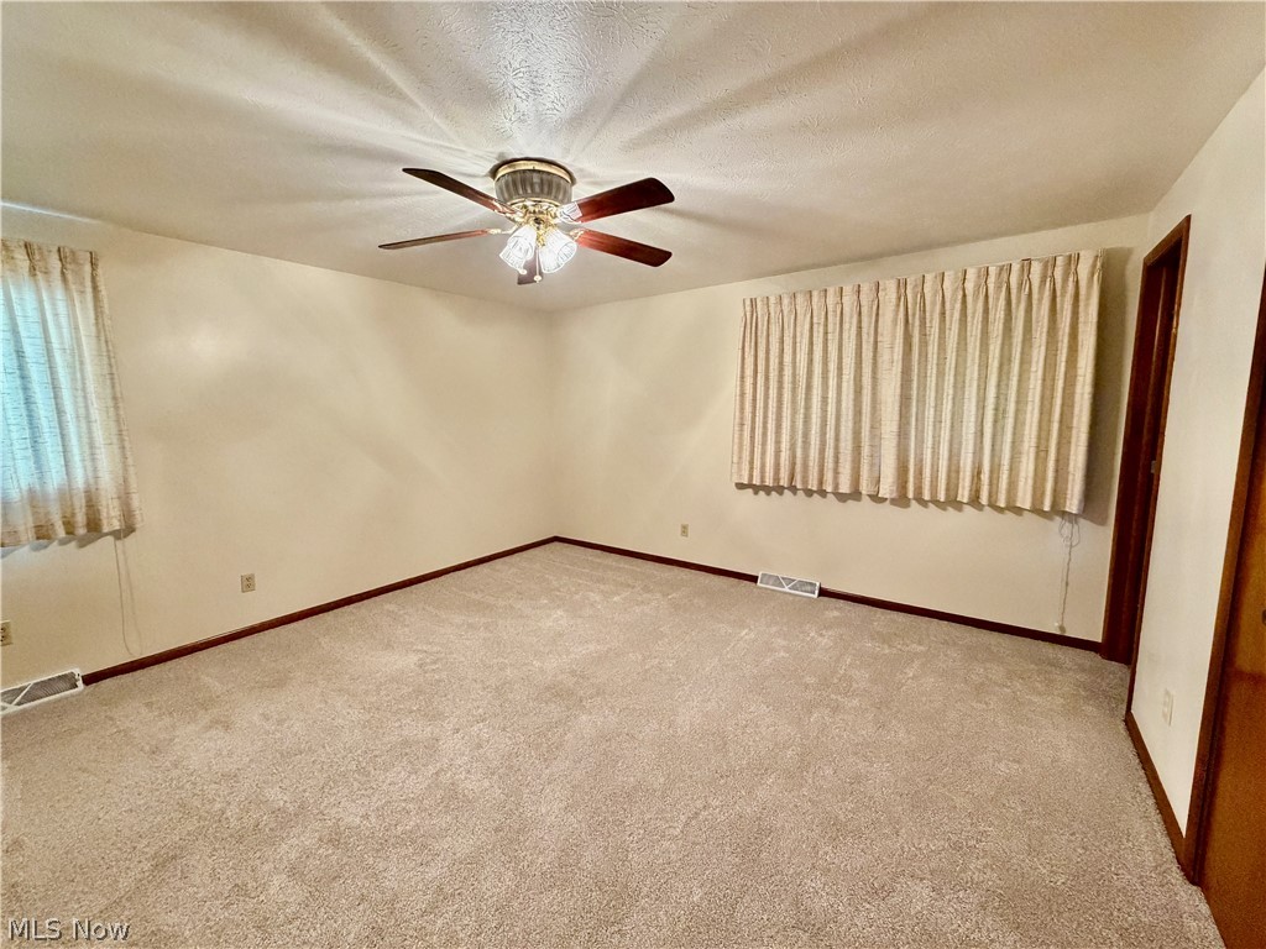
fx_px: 512
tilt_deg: -7.2
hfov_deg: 102.1
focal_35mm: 14
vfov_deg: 85.7
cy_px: 474
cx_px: 633
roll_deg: +1.6
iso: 400
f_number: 2.2
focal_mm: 2.22
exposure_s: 1/60
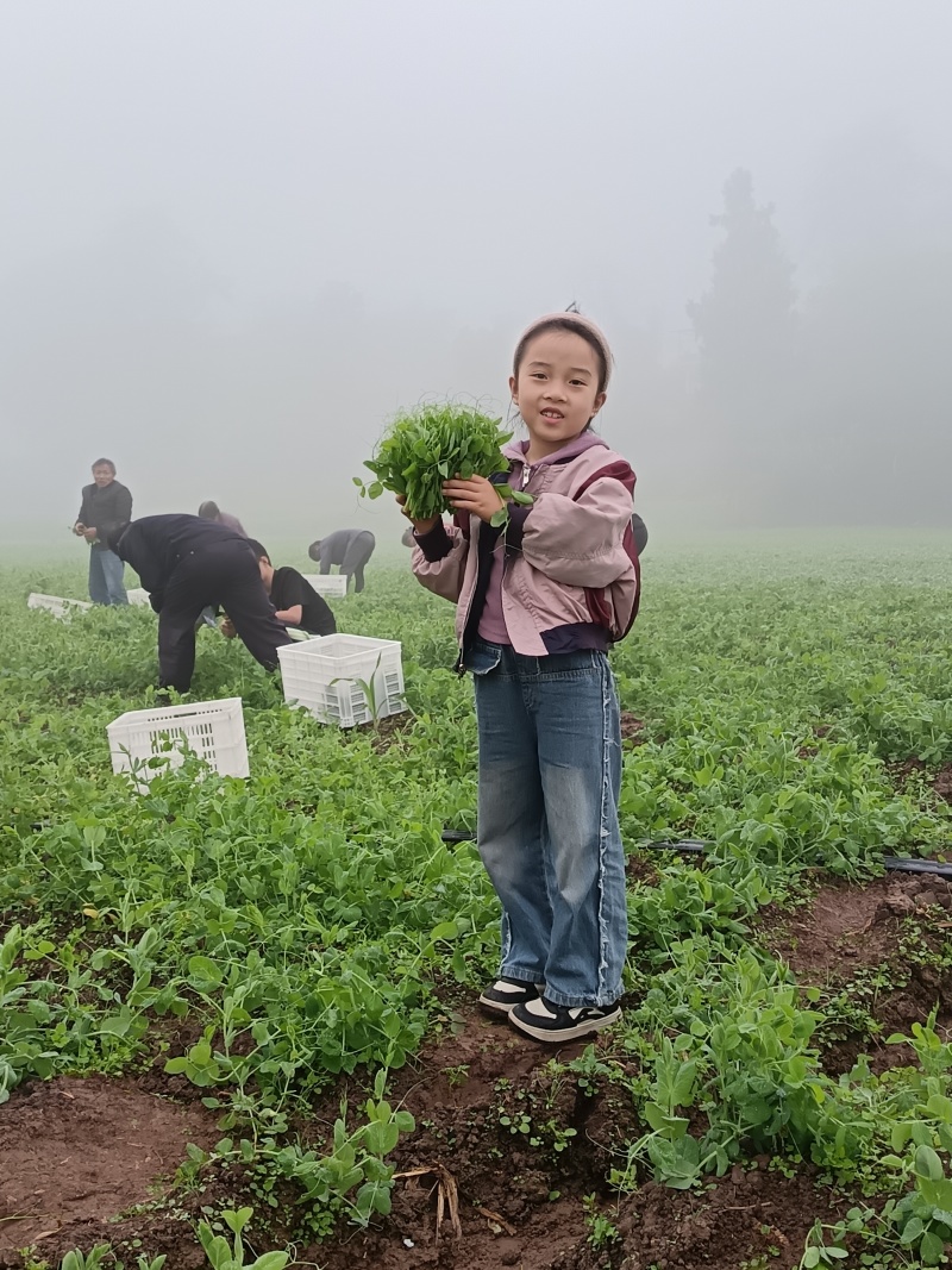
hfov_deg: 32.9
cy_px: 635
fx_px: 1614
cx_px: 476
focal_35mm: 44
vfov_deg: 43.0
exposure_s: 1/100
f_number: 1.75
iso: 219
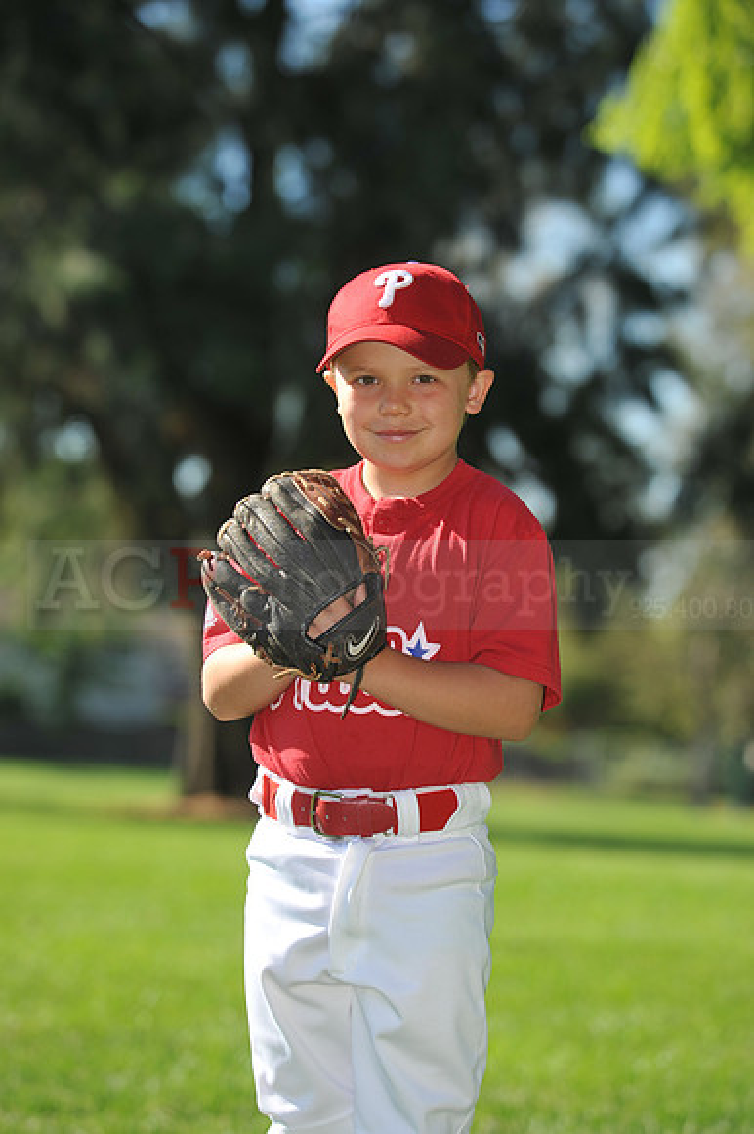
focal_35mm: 155
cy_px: 567
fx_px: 4875
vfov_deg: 13.3
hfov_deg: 8.8
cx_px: 377
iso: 200
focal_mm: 155
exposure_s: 1/640
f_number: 5.6
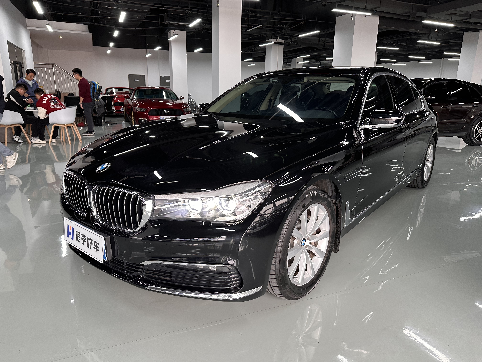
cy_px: 181
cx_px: 241
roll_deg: -0.3
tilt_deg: -13.8
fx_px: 334
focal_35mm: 24
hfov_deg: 71.6
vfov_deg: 56.8
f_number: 1.78
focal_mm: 6.86
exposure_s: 1/100
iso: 160
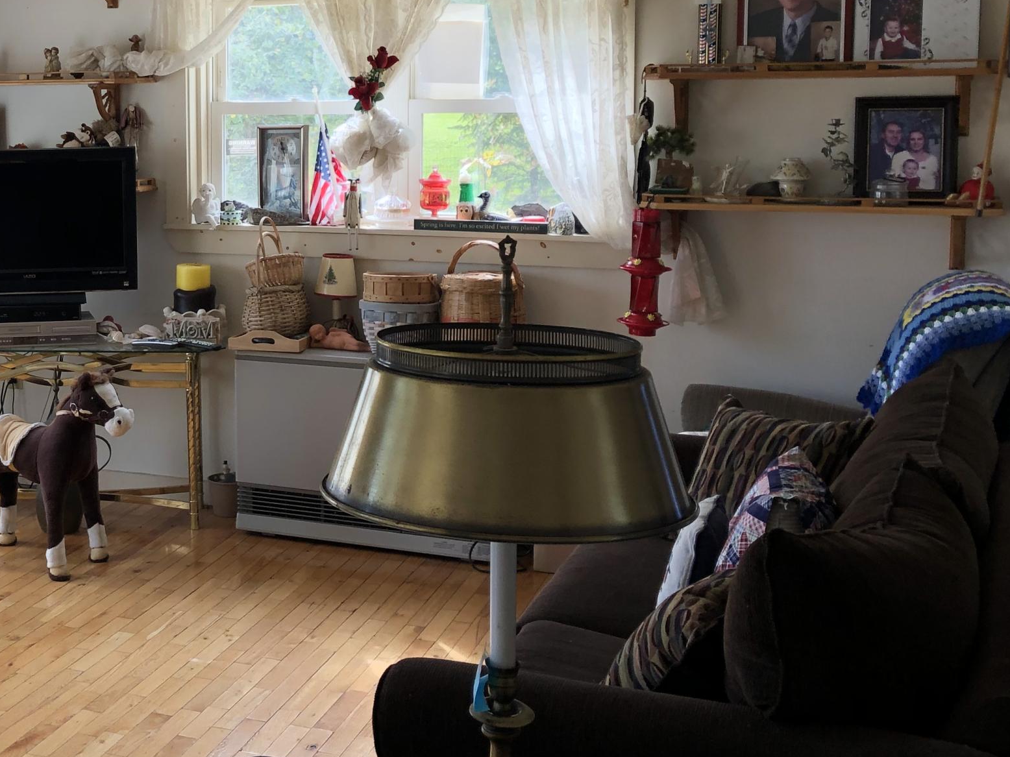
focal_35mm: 54
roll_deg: +0.7
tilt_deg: -4.7
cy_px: 246
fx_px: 1576
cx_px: 95
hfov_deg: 33.6
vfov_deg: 26.9
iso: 50
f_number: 1.8
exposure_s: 1/120
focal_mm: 3.99
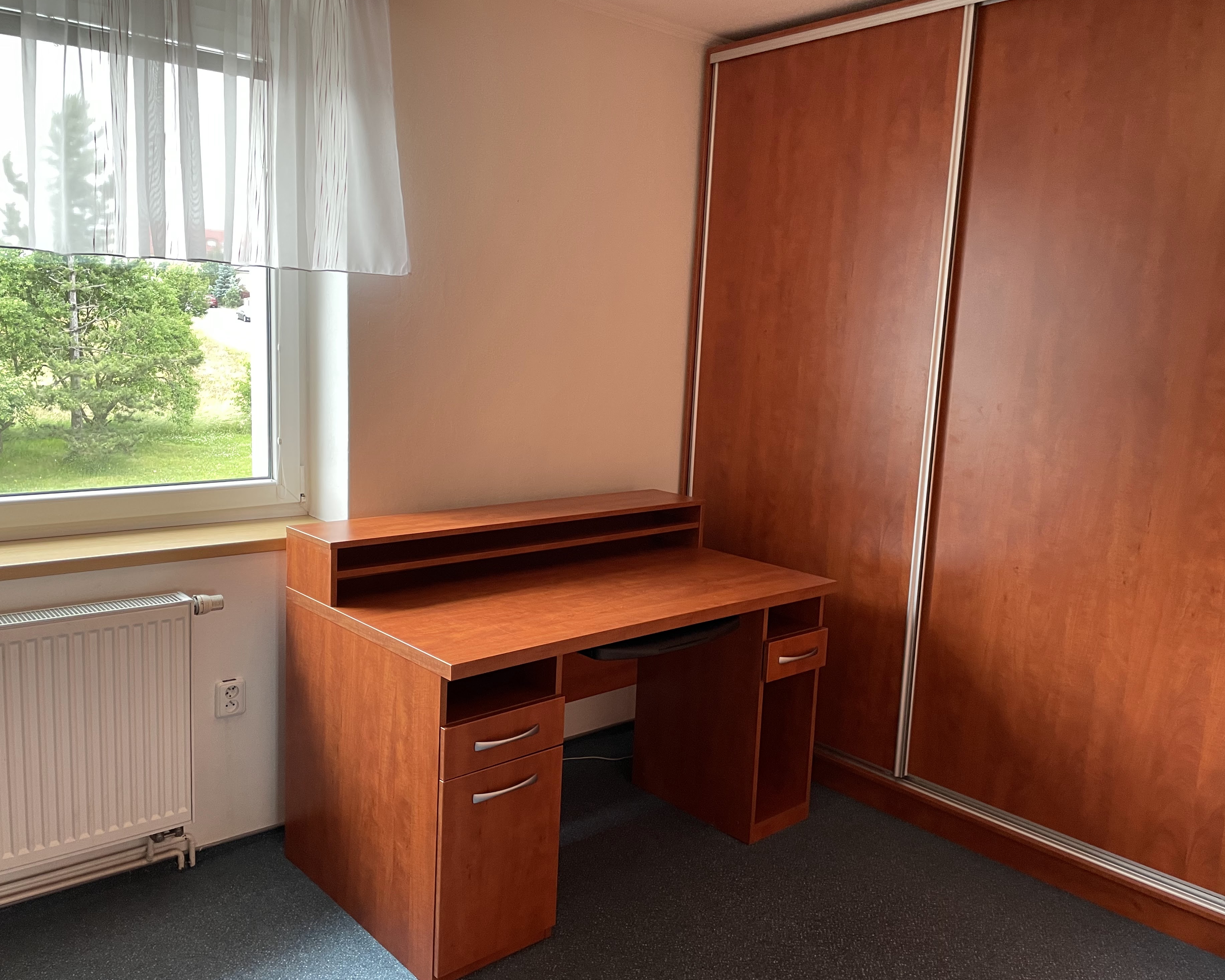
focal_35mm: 28
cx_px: 584
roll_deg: -2.3
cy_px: 502
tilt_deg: -9.6
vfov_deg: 51.5
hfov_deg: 62.2
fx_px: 1015
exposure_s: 1/50
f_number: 1.6
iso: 160
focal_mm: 4.2
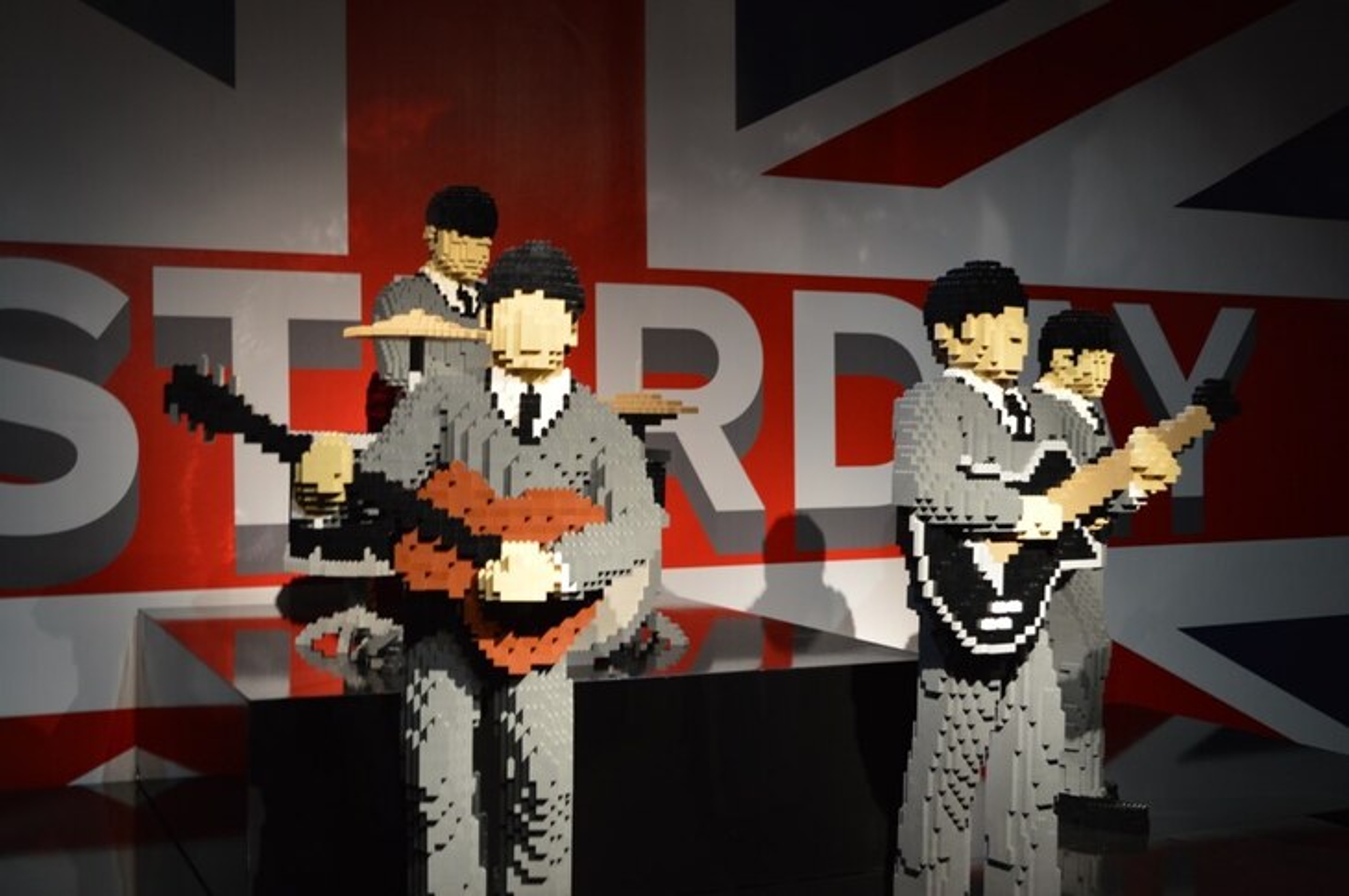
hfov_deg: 46.4
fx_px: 1572
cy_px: 448
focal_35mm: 42
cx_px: 674
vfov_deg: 31.8
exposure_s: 1/25
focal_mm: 28
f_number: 4.5
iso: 400
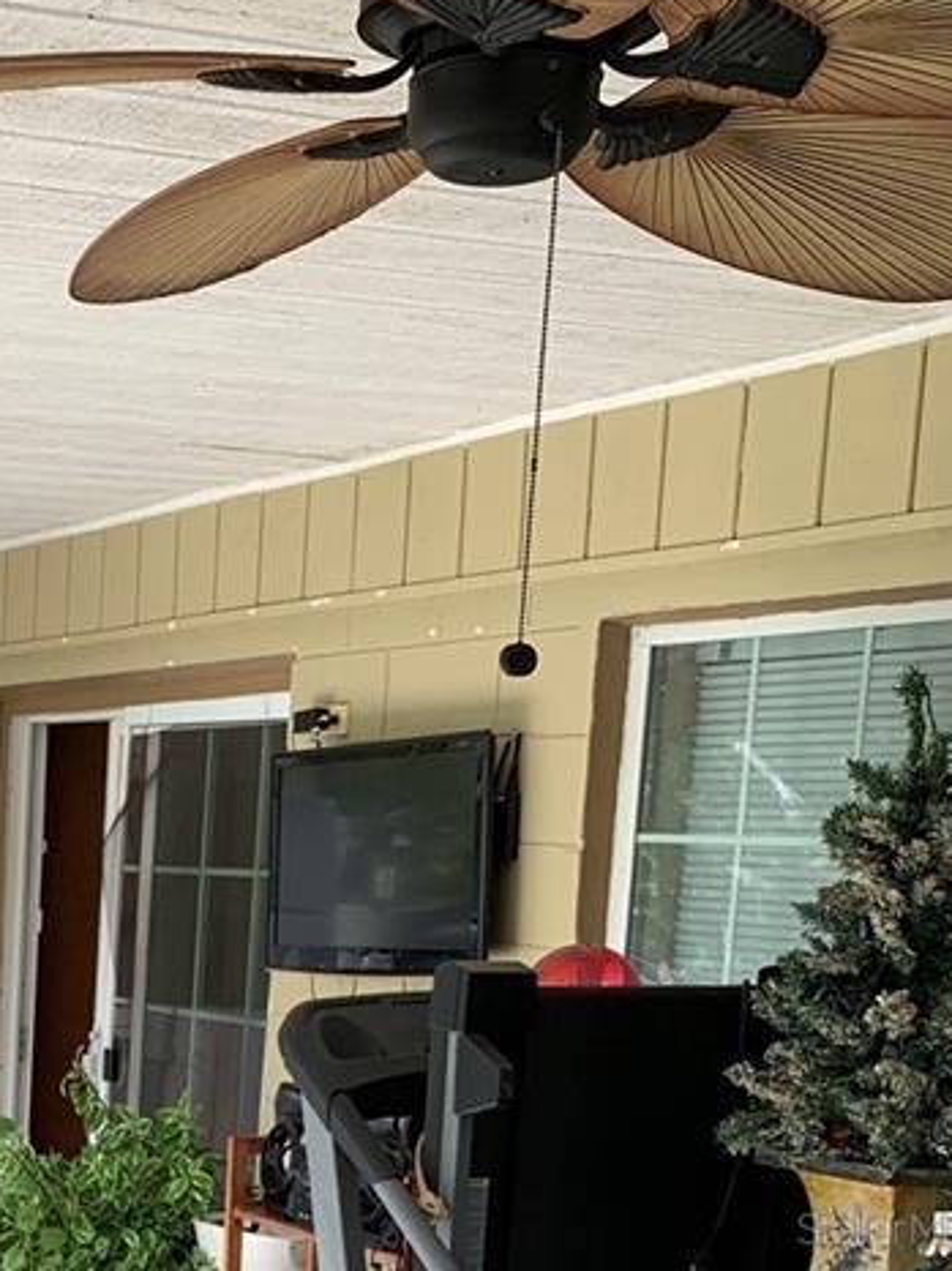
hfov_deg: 20.3
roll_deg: -2.1
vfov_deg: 27.5
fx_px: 2459
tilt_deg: -10.2
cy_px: 1227
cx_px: -237
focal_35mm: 67
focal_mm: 4.25
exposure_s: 1/251
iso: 25
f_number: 1.8
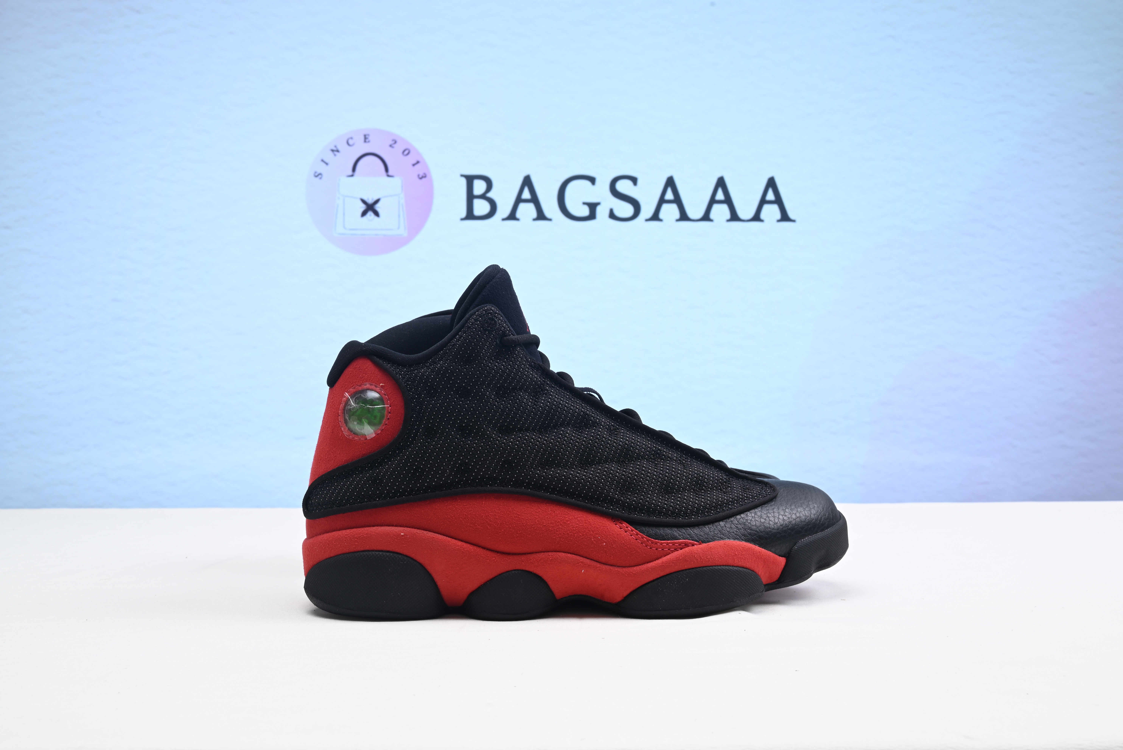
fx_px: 1155
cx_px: 562
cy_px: 375
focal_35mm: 37
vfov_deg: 36.0
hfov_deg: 51.9
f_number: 16
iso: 100
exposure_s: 1/2
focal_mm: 37
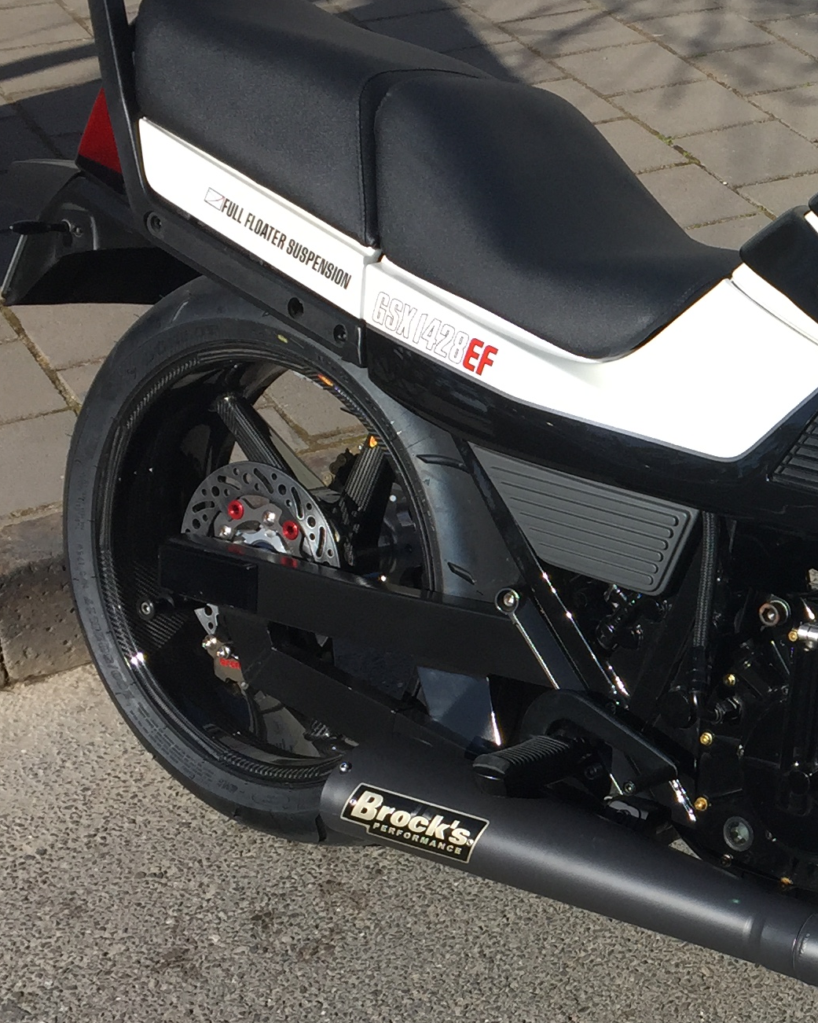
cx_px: 1008
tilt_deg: -33.1
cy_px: 591
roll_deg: -3.4
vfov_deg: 26.7
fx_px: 2148
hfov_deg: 20.1
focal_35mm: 71
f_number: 2.2
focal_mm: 4.15
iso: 32
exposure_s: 1/1721
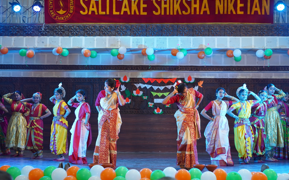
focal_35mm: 55
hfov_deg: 36.9
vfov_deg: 23.6
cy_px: 88
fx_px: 433
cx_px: 146
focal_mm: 53
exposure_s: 1/100
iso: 1000
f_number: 4.5
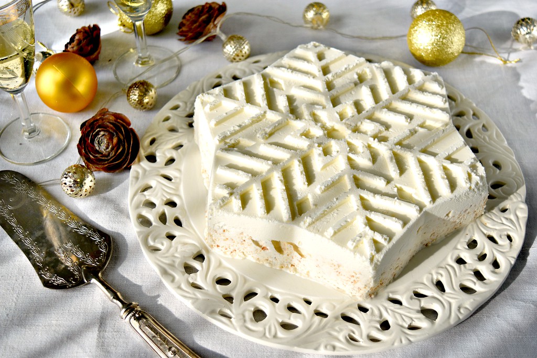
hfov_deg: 41.1
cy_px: 179
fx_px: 716
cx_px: 268
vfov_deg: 28.1
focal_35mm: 48
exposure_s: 1/400
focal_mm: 32
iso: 160
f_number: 4.5
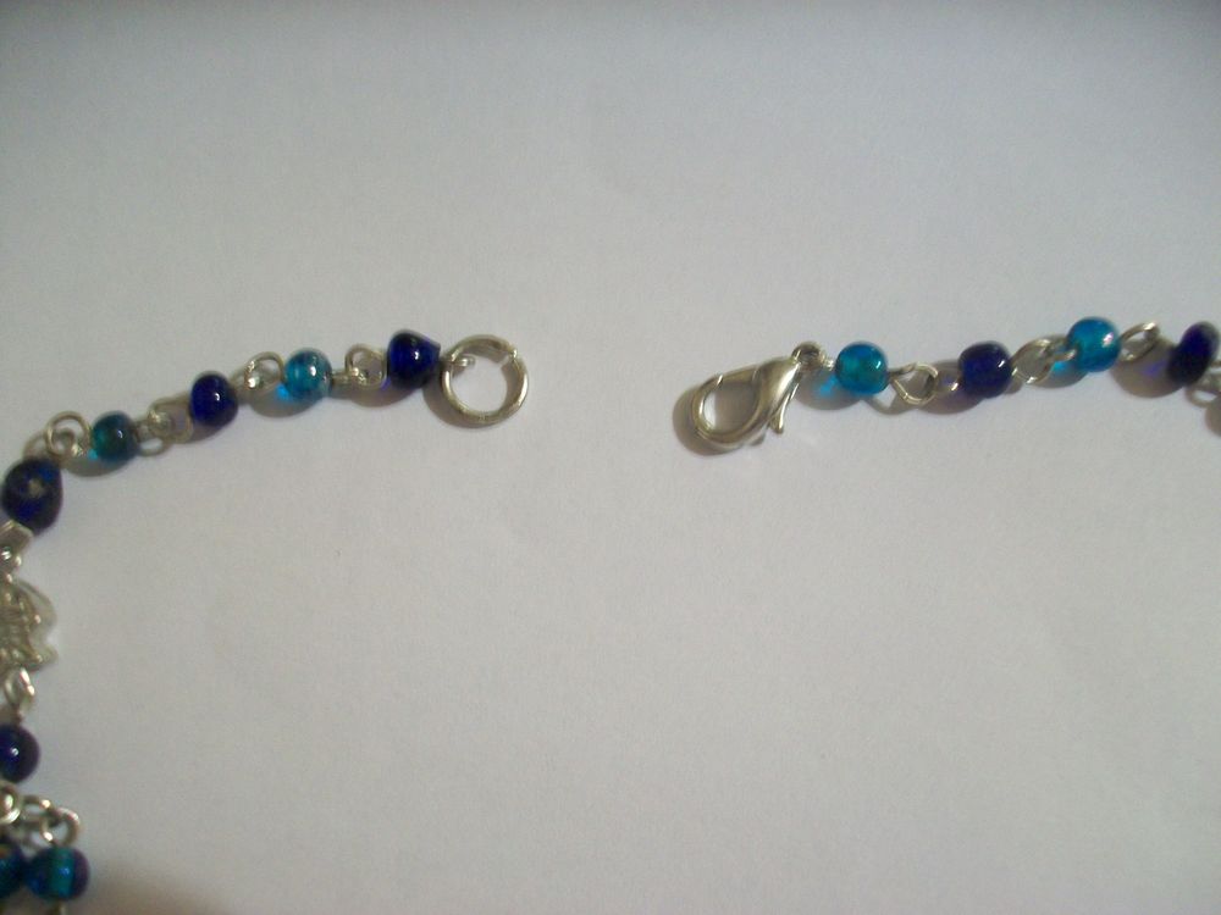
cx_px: 610
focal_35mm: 34
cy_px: 458
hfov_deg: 54.0
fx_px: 1199
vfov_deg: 41.8
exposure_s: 1/8
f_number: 2.8
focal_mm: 5.7
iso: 160
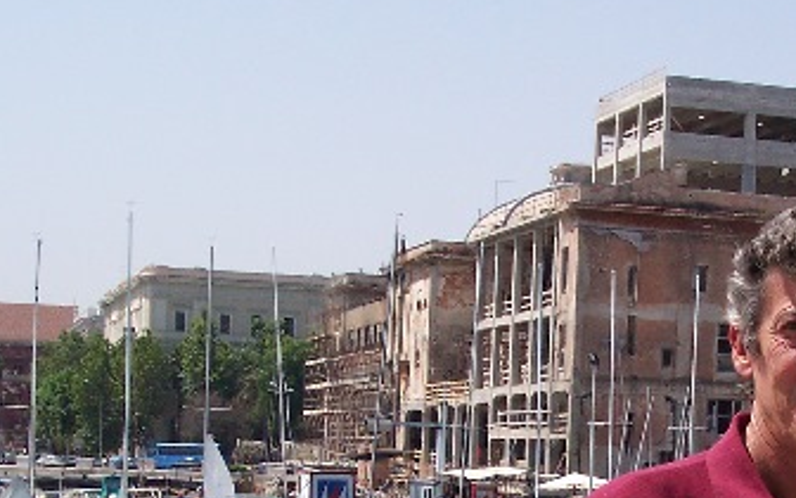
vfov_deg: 13.5
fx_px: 2083
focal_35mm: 96
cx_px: 637
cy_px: 446
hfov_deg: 21.4
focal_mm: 8
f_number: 4.8
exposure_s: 1/1000
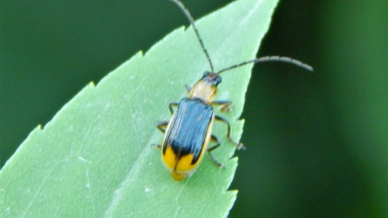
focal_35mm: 227
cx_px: 195
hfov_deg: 9.5
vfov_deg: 5.4
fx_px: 2335
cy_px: 93
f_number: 5.4
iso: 400
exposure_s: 1/30
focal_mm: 37.1
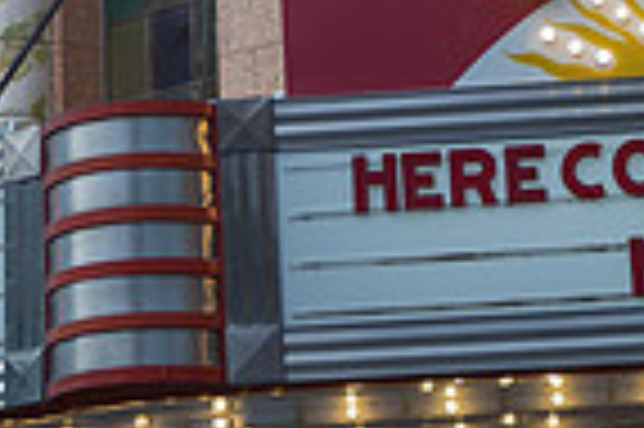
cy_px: 121
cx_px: 304
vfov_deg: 9.1
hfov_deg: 13.7
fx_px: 2680
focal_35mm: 150
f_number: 1.8
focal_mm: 35
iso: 200
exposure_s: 1/400
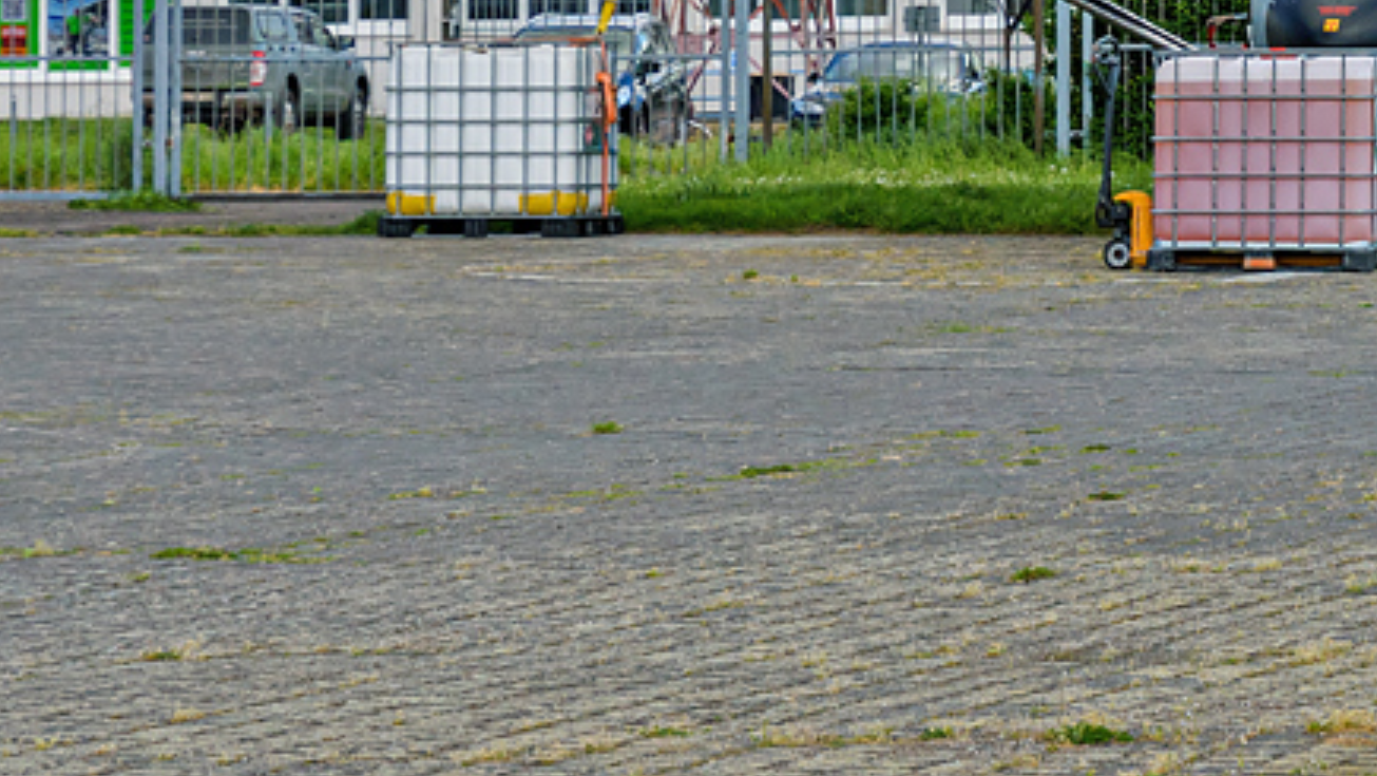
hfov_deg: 8.9
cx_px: 1605
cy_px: -22
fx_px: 8709
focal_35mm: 238
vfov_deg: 5.1
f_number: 7.1
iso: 200
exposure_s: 1/800
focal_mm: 55
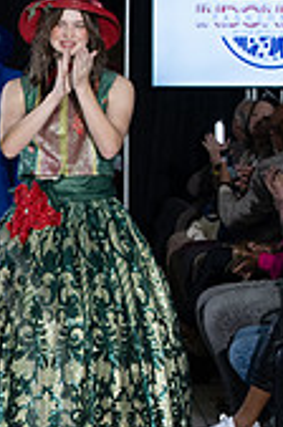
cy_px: 400
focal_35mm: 241
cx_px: -190
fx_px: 2853
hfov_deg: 5.6
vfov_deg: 8.5
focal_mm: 70
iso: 1250
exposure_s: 1/160
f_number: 5.6
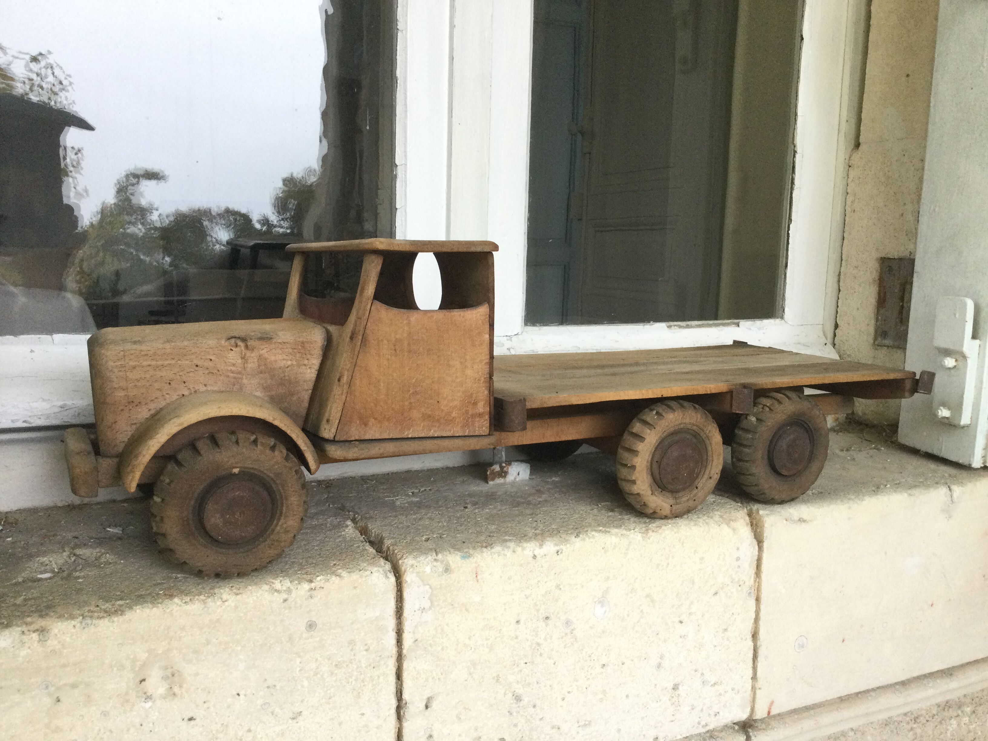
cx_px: 494
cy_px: 370
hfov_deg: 58.4
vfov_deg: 45.4
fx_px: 885
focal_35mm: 31
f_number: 2.4
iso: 64
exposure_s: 1/33
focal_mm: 3.3
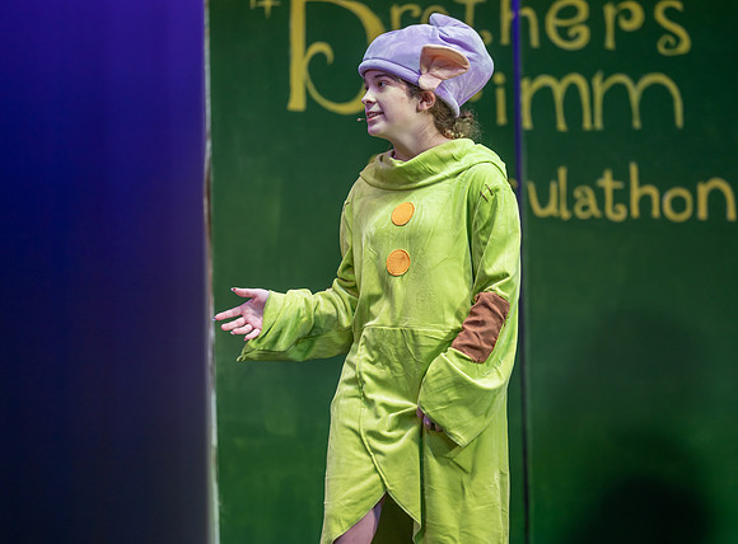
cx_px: 454
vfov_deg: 6.1
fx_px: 5133
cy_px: 259
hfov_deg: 8.2
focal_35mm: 242
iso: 360
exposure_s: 1/400
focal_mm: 200
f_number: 2.8
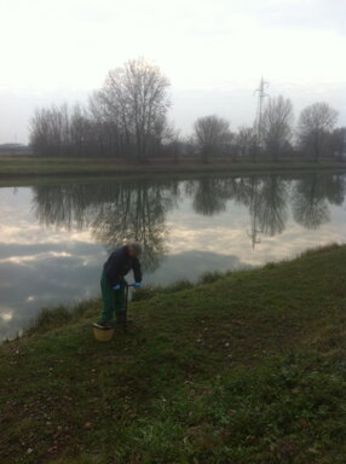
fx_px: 469
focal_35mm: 35
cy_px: 232
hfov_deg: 40.5
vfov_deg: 52.7
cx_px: 173
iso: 80
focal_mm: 3.85
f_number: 2.8
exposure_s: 1/503
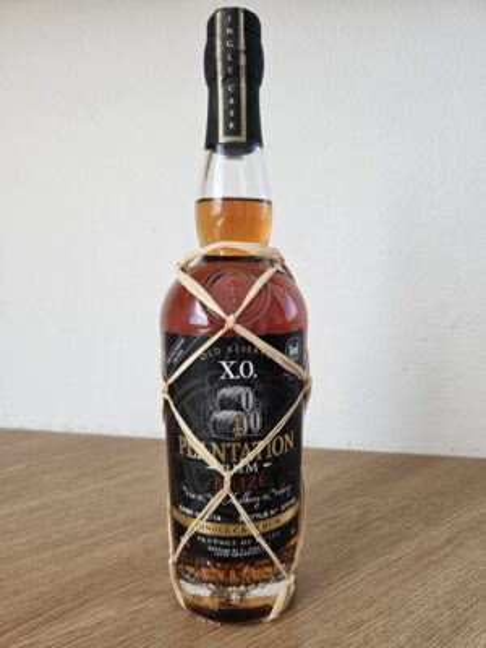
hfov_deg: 58.9
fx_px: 431
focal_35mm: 23
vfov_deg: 73.9
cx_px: 243
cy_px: 324
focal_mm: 5.4
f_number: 1.8
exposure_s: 1/180
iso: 50
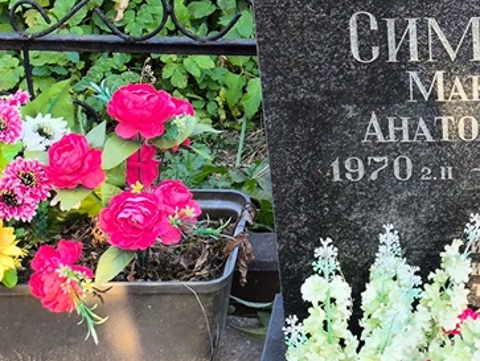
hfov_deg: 17.6
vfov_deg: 13.4
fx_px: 1527
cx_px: 426
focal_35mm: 110
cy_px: 34
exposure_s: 1/120
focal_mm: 4.71
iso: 64
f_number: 1.7
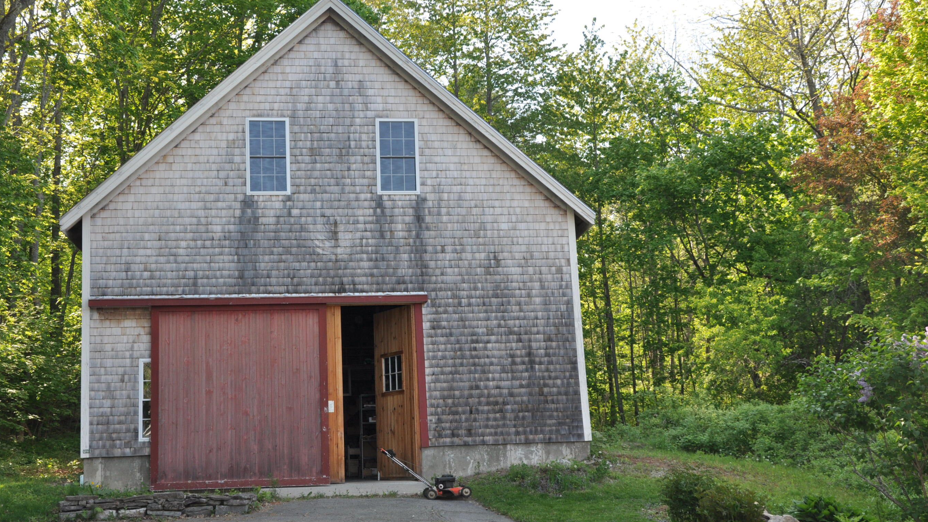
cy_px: 295
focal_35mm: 44
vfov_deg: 27.3
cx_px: 425
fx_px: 1072
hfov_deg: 46.7
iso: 200
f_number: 6.3
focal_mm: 25
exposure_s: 1/200
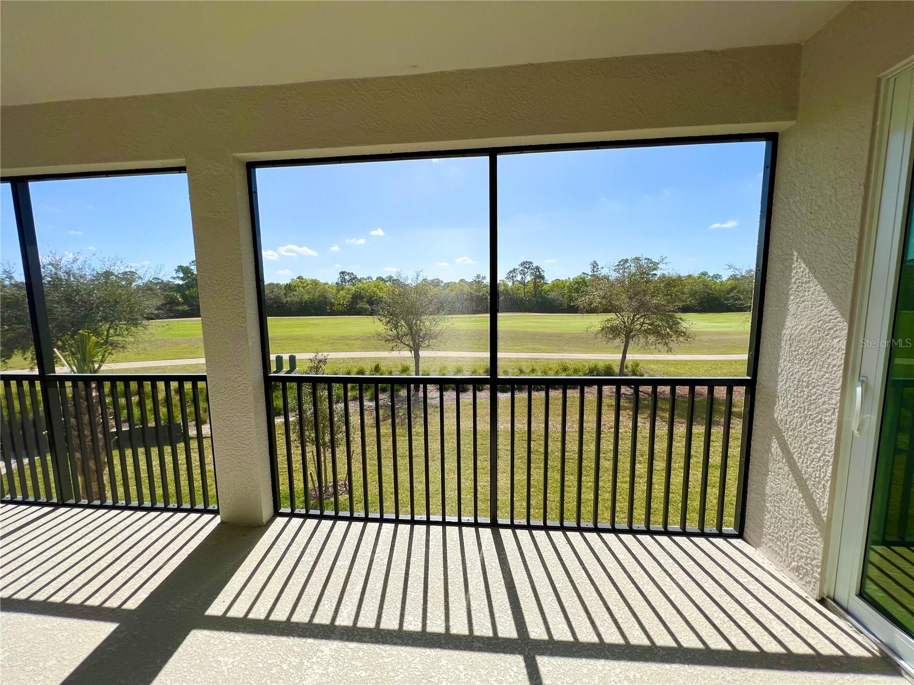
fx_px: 343
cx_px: 457
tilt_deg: -6.3
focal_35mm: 13
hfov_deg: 106.2
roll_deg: +0.1
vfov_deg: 89.9
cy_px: 342
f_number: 1.8
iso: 32
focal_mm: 1.57
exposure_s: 1/1429
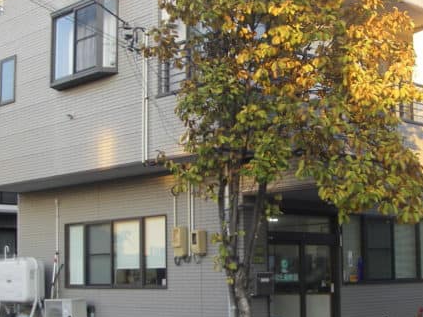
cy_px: 192
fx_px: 843
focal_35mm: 69
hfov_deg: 28.0
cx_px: 286
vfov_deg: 21.3
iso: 64
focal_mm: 6.3
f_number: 3.3
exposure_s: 1/50
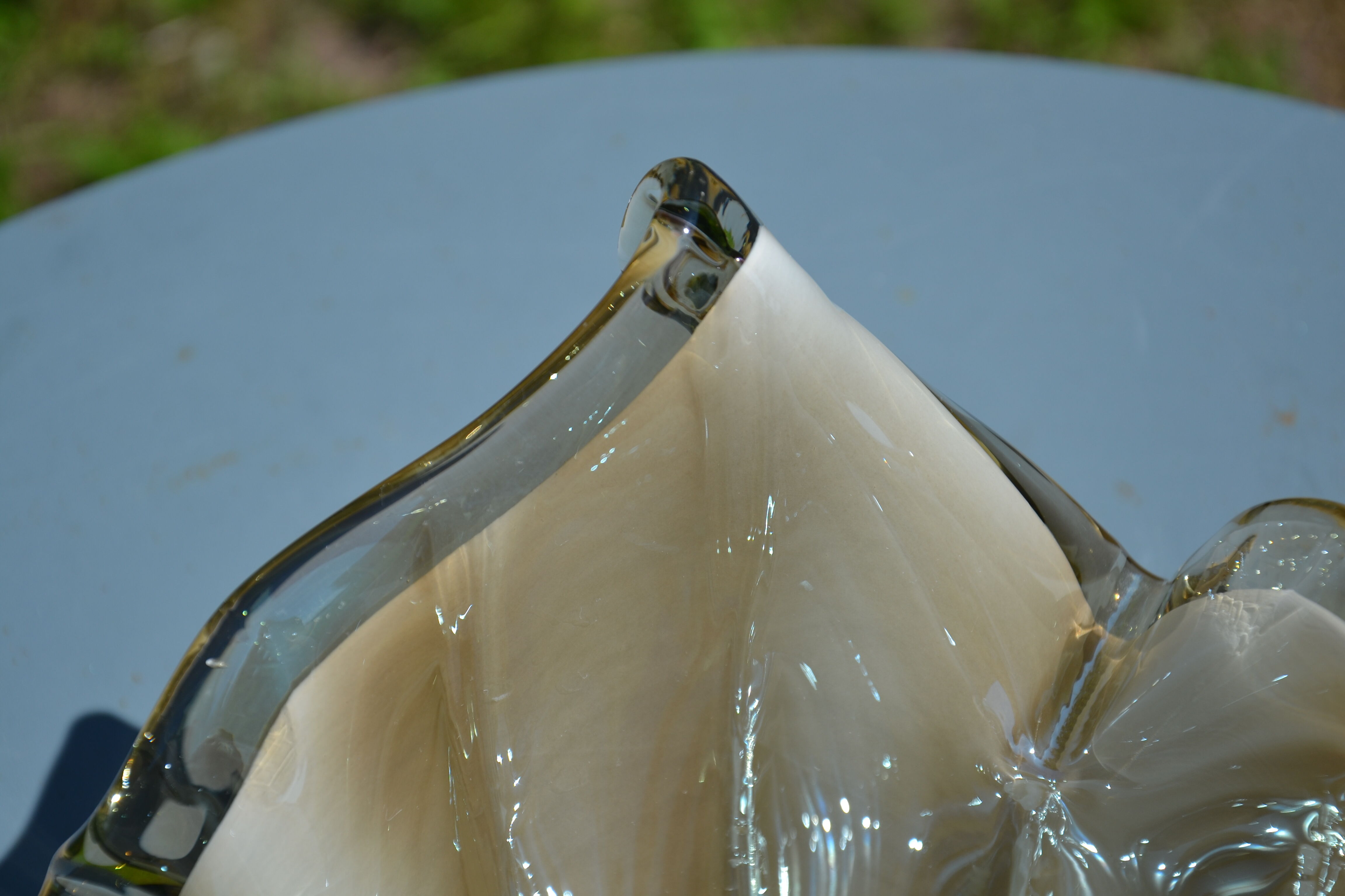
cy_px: 448
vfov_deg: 13.0
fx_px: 3923
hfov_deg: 19.5
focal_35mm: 105
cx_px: 672
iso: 100
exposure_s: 1/640
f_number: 6.3
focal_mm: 70
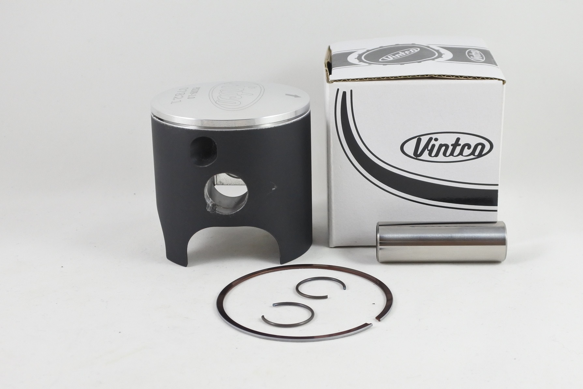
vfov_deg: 33.4
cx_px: 292
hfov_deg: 48.5
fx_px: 648
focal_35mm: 40
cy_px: 194
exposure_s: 1/125
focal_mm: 15
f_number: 4.2
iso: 500
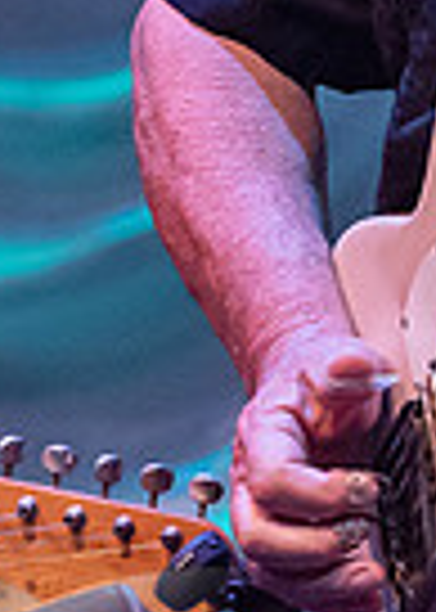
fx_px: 22003
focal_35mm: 1268
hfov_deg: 1.1
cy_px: 116
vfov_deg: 1.6
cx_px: -104
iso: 1600
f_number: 5.6
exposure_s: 1/160
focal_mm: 175
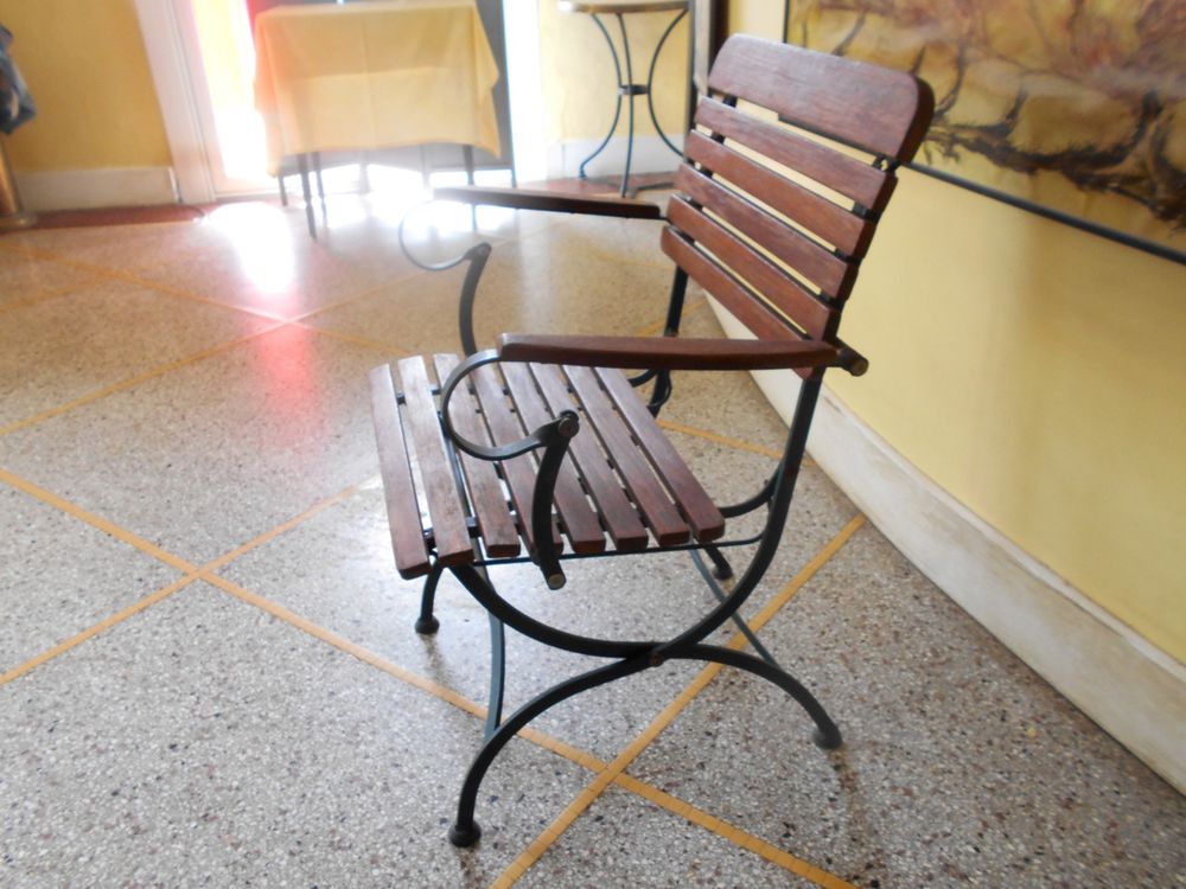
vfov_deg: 53.1
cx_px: 593
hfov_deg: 67.3
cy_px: 444
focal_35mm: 26
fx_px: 891
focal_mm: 4.6
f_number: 3.2
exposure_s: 1/30
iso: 140
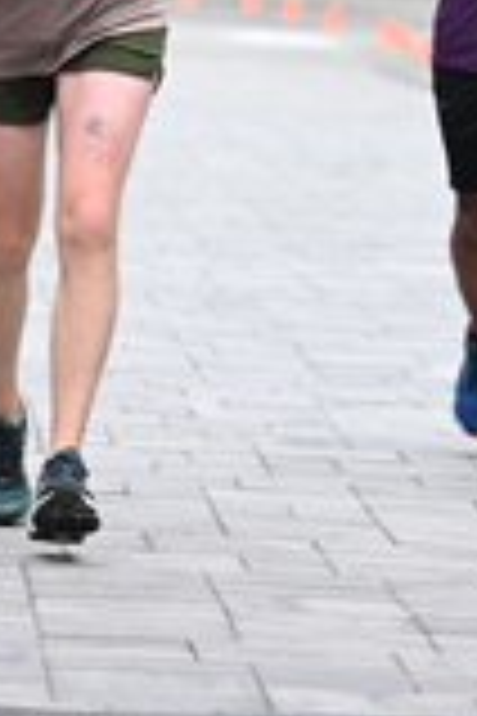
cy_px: -329
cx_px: 106
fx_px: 7154
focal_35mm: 360
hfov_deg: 3.8
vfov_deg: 5.7
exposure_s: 1/1600
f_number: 2.8
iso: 640
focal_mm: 104
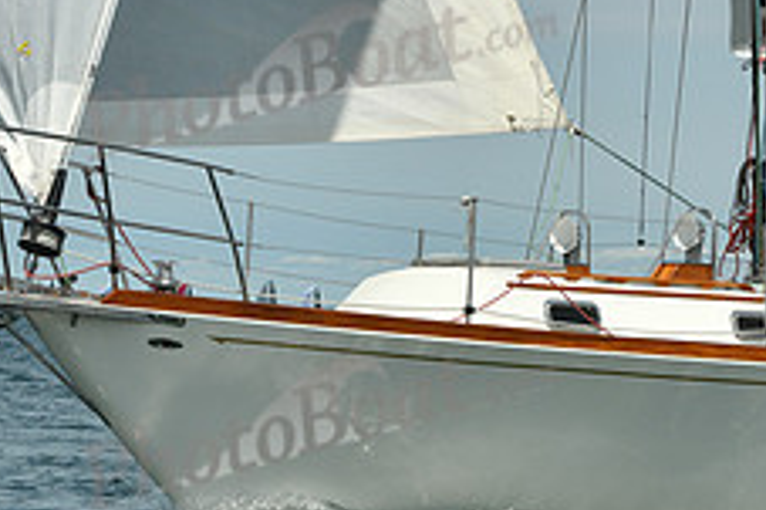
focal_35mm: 179
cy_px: 201
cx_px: 736
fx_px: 3806
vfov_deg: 7.7
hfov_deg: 11.4
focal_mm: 70
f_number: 11
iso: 320
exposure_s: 1/1000
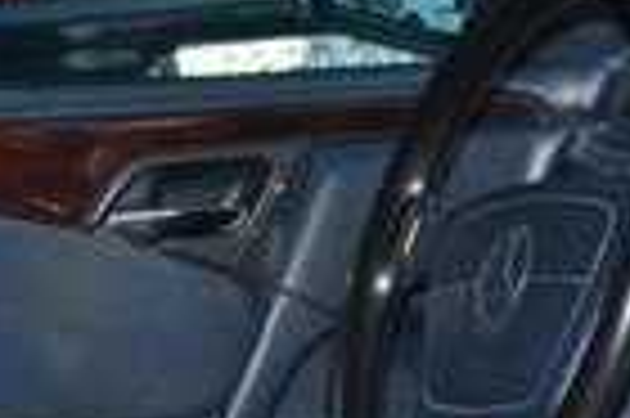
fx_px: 2727
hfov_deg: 12.6
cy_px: 602
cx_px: 896
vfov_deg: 8.6
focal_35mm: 156
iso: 400
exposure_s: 1/60
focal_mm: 22
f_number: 5.6
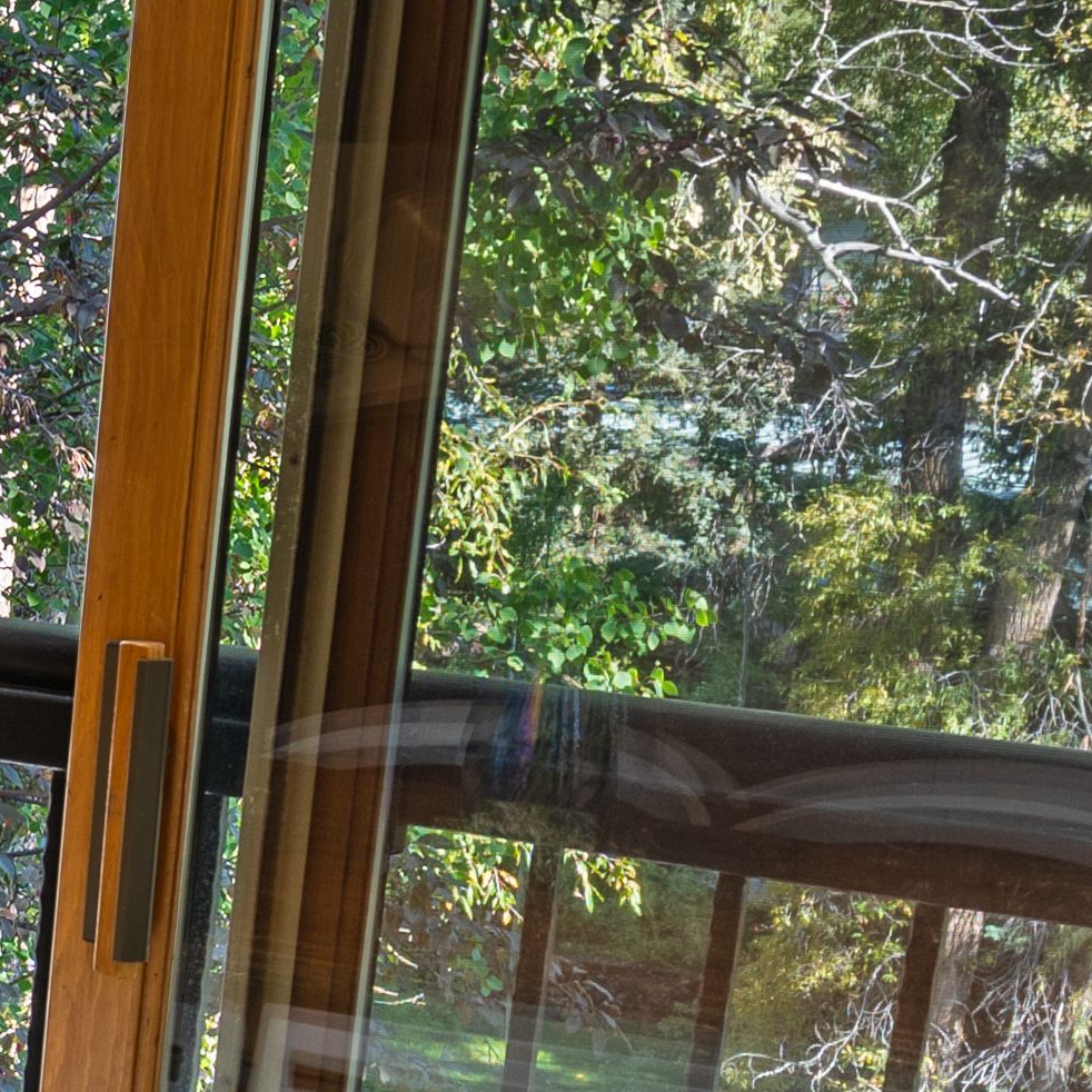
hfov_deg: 16.3
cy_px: 1021
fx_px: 3176
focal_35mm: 89
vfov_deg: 19.1
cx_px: -904
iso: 125
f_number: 7.1
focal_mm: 17
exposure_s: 1/5
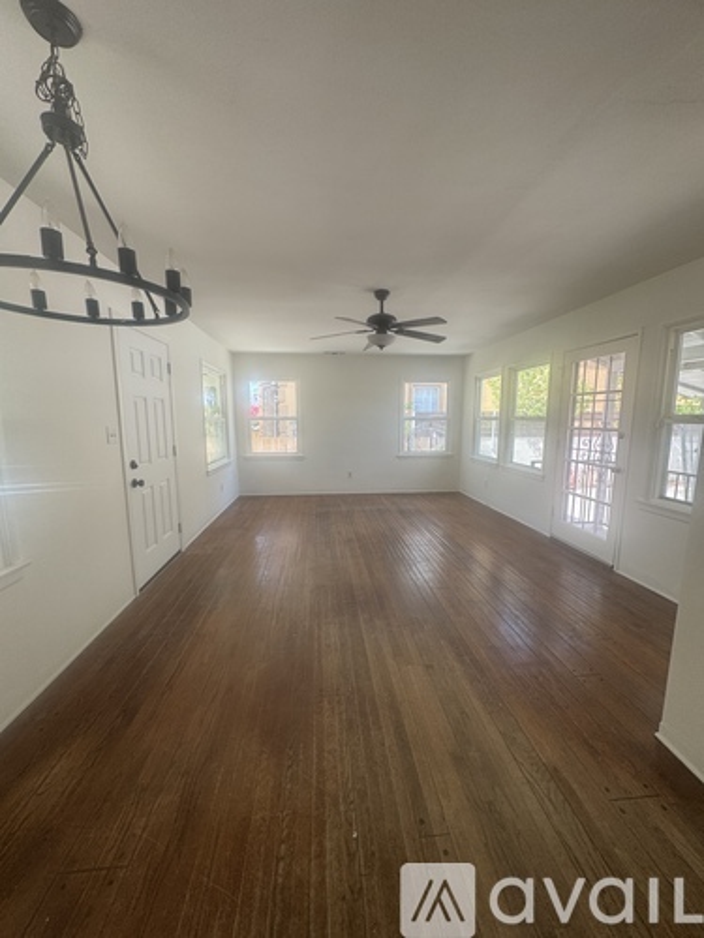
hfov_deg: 85.7
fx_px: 380
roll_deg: +0.2
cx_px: 352
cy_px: 469
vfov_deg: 102.1
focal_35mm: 14
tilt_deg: -7.0
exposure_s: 1/99
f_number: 2.2
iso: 50
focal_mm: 2.22
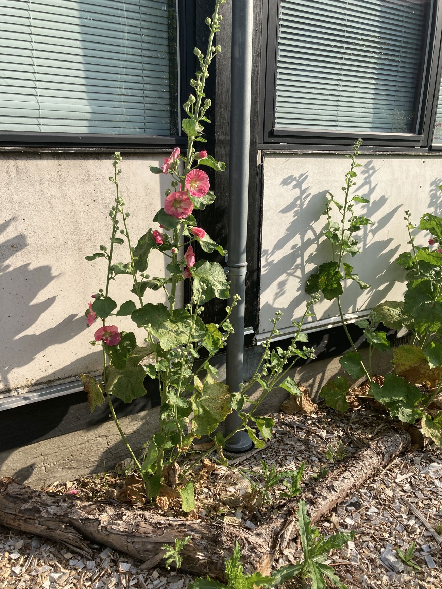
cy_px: 294
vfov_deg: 63.4
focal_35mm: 28
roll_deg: -1.4
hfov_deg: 49.8
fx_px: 477
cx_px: 221
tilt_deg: -17.0
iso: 20
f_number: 1.8
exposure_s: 1/1130
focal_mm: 3.99
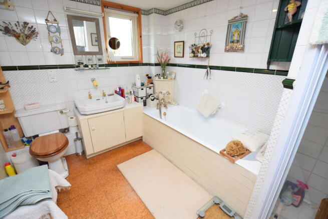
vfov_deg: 77.4
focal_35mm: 15
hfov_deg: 100.4
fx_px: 137
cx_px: 164
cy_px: 110
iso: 500
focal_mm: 10
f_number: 4
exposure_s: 1/60
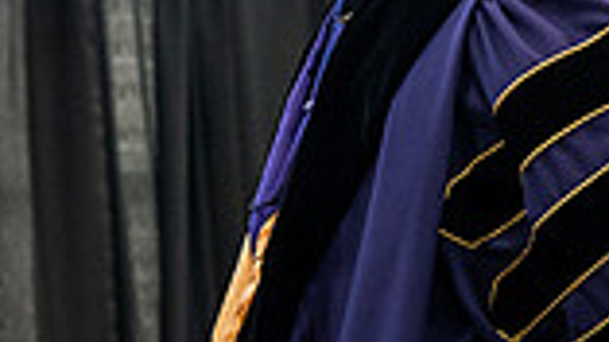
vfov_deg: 3.6
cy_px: 60
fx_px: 5373
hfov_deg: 6.5
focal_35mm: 333
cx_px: 663
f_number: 4.5
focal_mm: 86
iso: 4000
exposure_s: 1/200
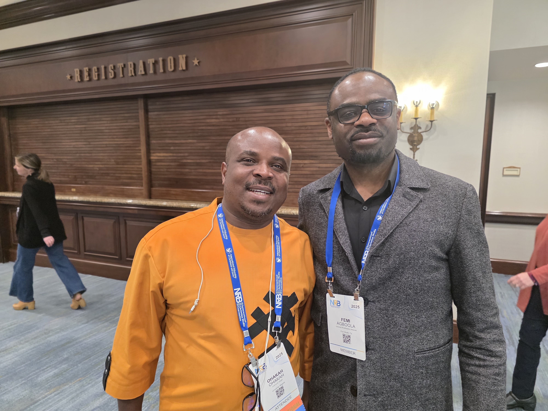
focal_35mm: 23
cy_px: 206
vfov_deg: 58.9
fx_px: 364
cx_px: 274
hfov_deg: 73.9
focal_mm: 6.3
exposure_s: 1/120
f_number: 1.7
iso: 800
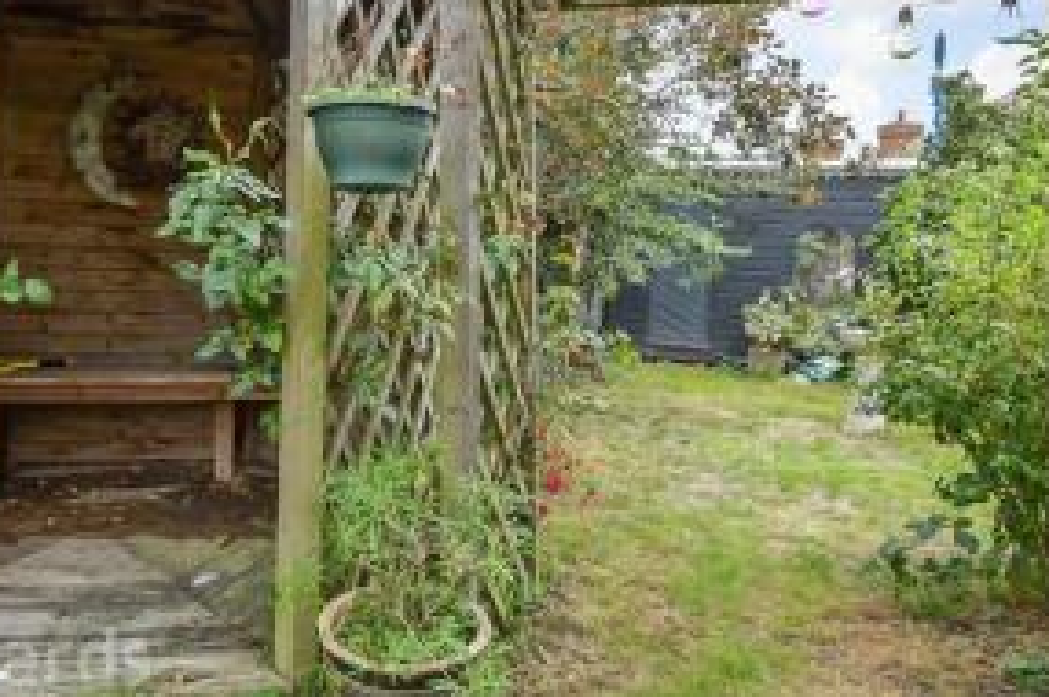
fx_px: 728
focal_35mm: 25
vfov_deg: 50.6
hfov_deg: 70.9
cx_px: 422
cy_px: 259
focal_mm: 10
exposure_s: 1/160
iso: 1000
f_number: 9
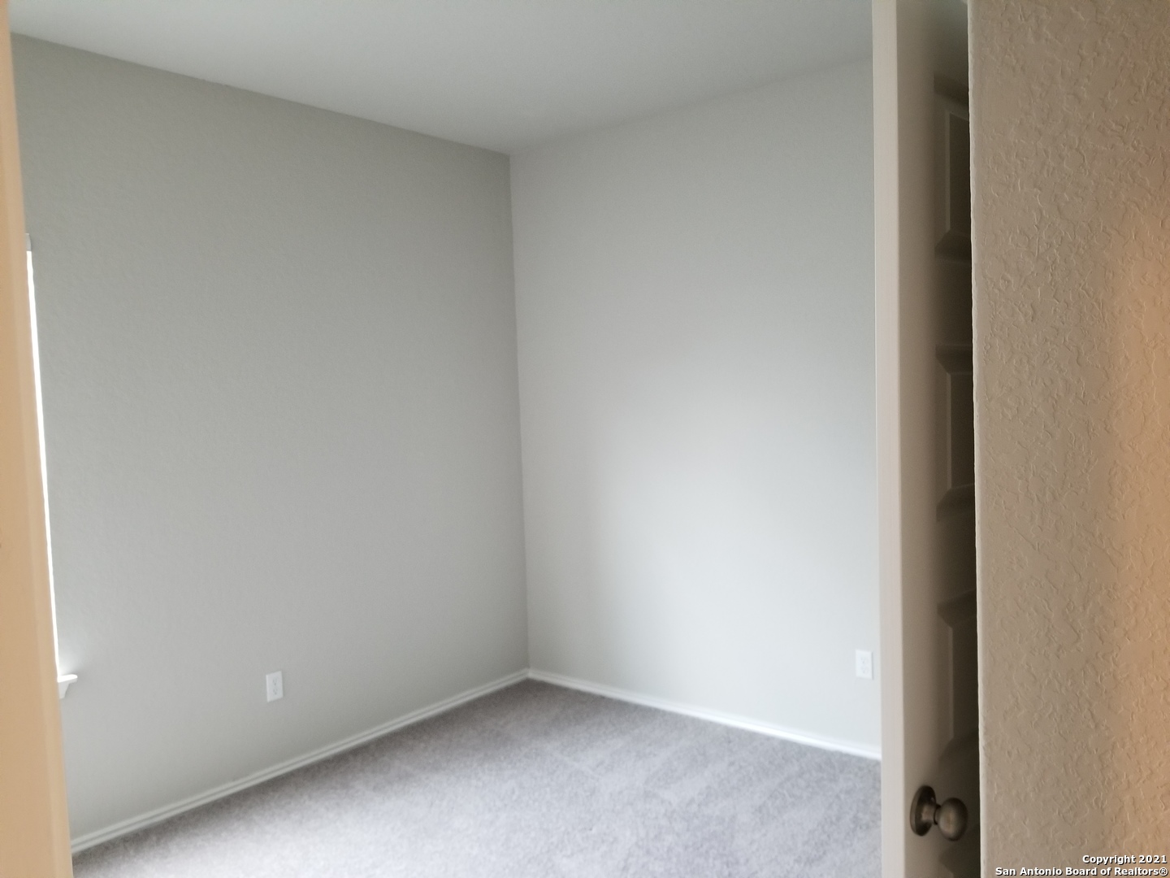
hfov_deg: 67.3
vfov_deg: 53.1
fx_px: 879
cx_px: 585
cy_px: 439
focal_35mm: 26
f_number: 1.7
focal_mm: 4.3
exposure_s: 1/20
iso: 250
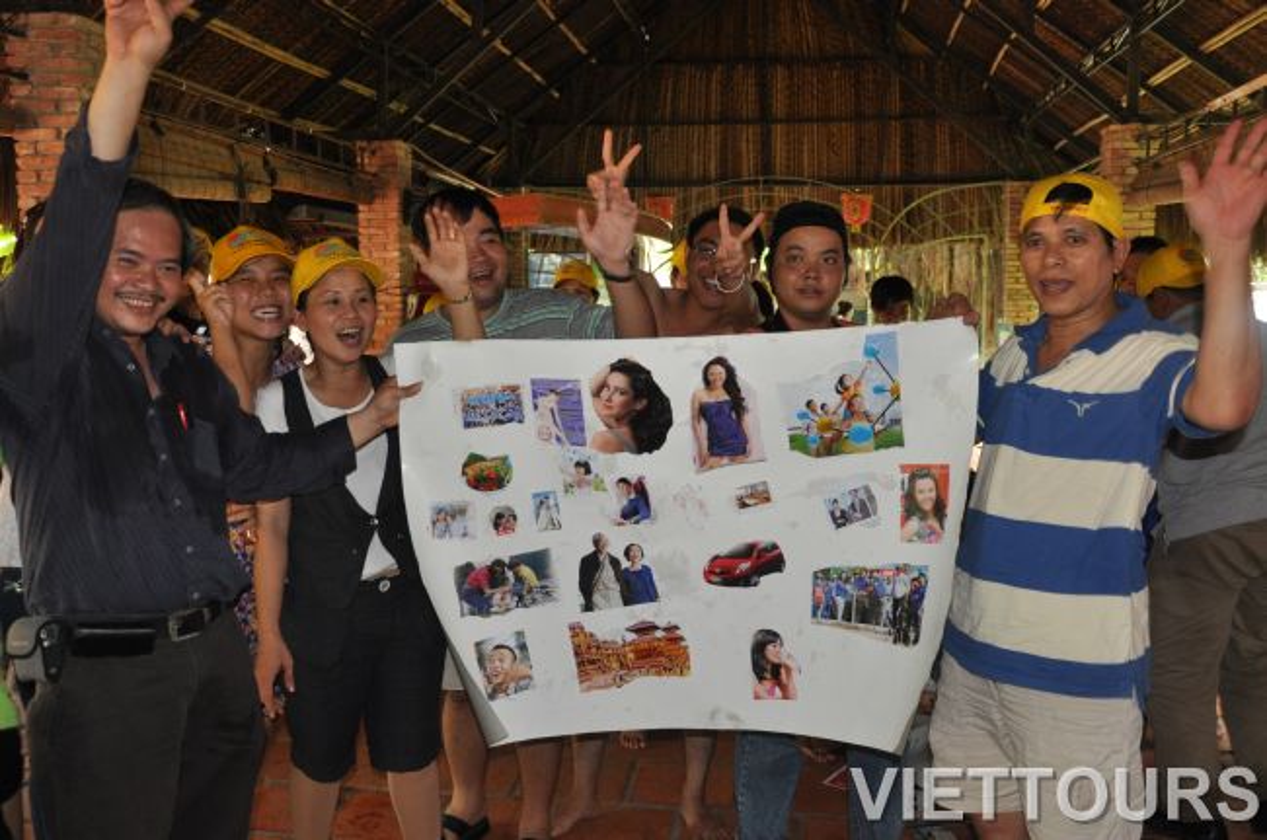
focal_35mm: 33
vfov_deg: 39.8
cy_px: 420
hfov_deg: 57.3
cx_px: 634
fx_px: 1159
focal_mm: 22
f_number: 3.8
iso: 800
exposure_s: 1/60
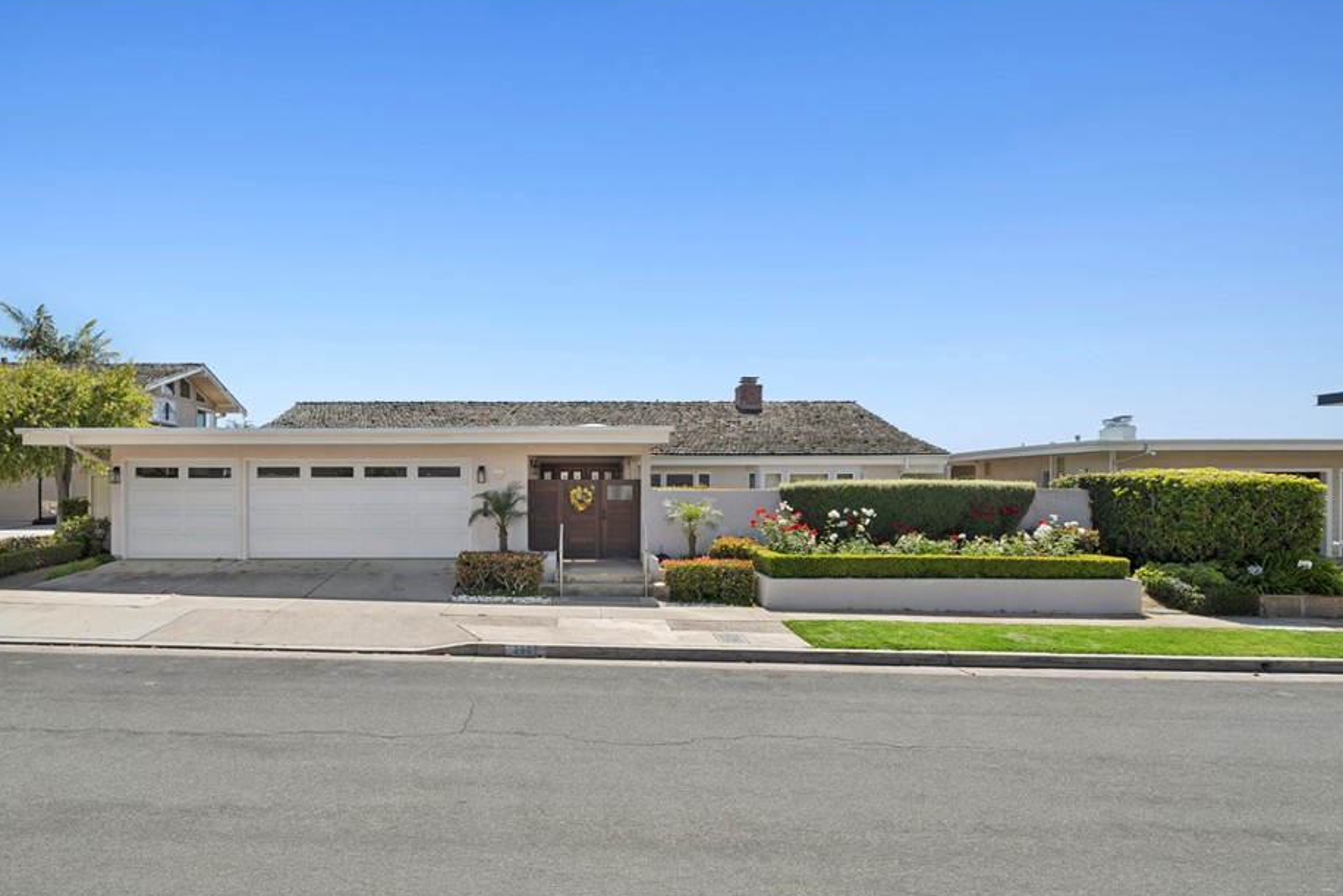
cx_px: 607
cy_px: 488
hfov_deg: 86.6
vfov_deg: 64.5
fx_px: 709
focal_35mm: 19
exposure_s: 1/320
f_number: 8
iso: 100
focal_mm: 17
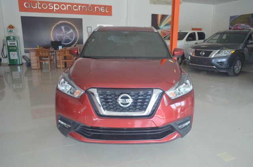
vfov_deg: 47.7
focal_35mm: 27
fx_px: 189
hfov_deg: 67.5
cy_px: 84
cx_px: 126
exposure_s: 1/125
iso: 500
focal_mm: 18
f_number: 3.5
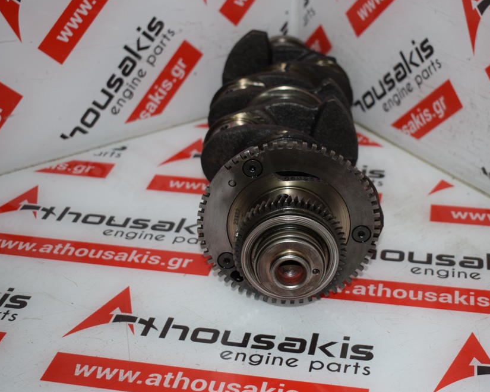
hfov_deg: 32.4
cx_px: 292
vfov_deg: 26.2
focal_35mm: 58
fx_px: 841
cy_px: 195
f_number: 4.5
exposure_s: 1/200
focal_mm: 34
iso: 500
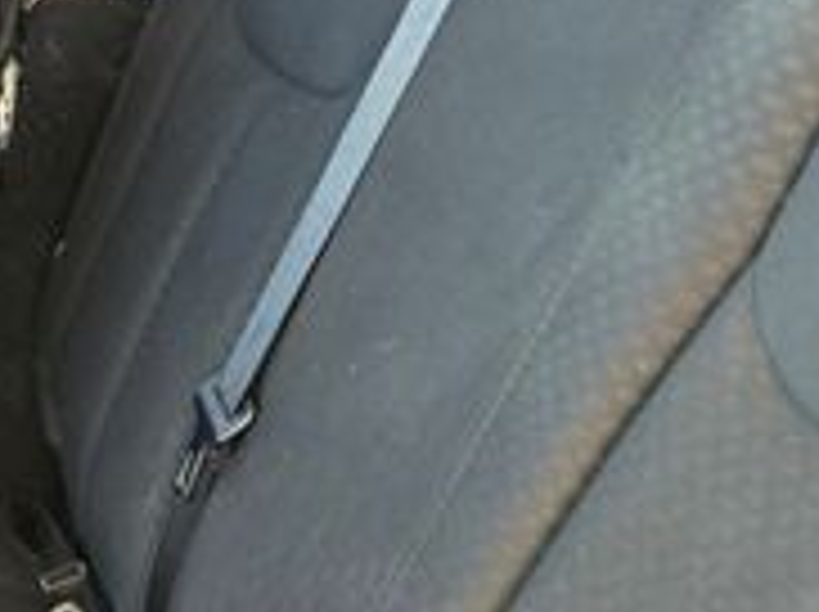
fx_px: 1914
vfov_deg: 16.6
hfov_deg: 21.2
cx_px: -328
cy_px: 904
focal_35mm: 81
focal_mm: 5.4
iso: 800
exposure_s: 1/60
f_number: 1.8
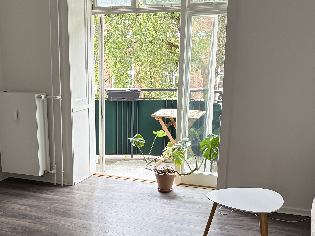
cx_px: 108
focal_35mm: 51
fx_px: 464
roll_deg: +0.6
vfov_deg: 28.3
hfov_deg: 37.1
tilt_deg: -12.8
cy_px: 164
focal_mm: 5.96
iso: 80
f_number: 1.6
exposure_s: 1/122
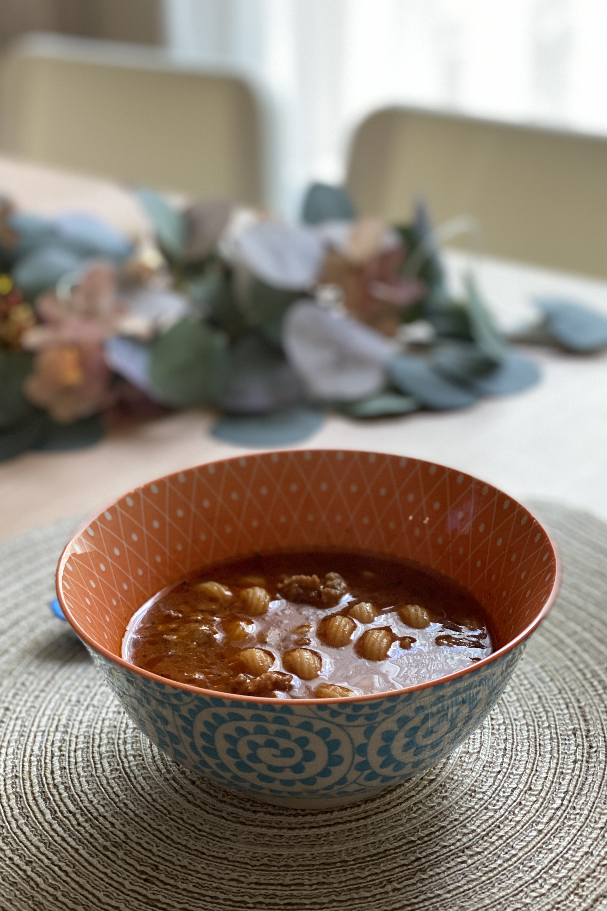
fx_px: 1391
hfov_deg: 24.6
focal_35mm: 55
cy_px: 457
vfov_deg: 36.2
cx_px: 285
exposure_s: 1/40
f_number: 2
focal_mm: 6
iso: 250
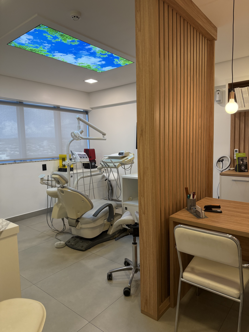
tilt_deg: -4.7
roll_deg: +0.8
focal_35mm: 24
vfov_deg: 71.6
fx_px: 230
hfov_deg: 56.8
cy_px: 166
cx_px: 124
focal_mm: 6.76
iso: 160
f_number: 1.78
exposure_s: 1/145
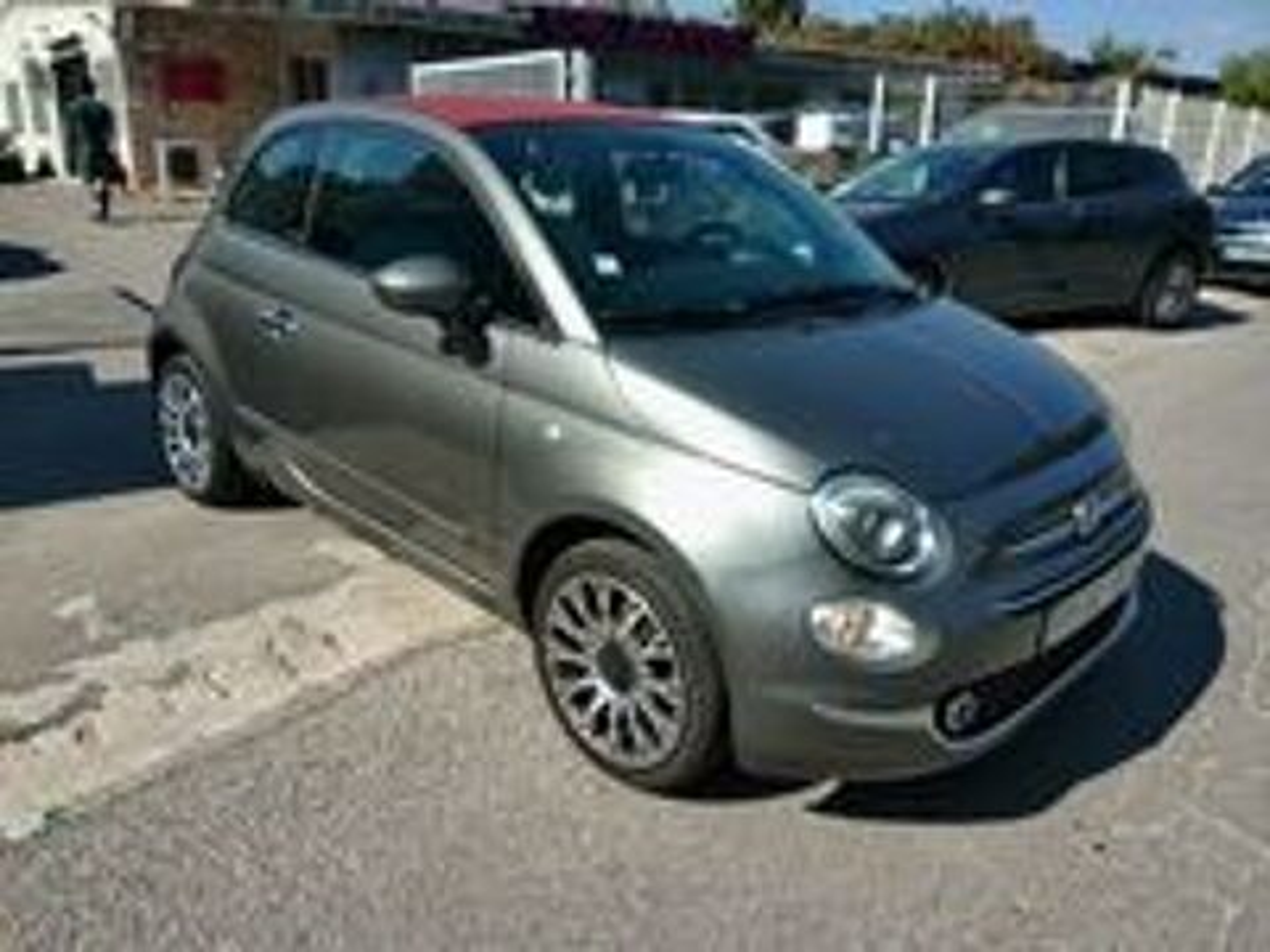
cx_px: 635
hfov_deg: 67.3
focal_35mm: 26
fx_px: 954
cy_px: 476
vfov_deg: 53.1
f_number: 2
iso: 100
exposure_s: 1/1124
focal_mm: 3
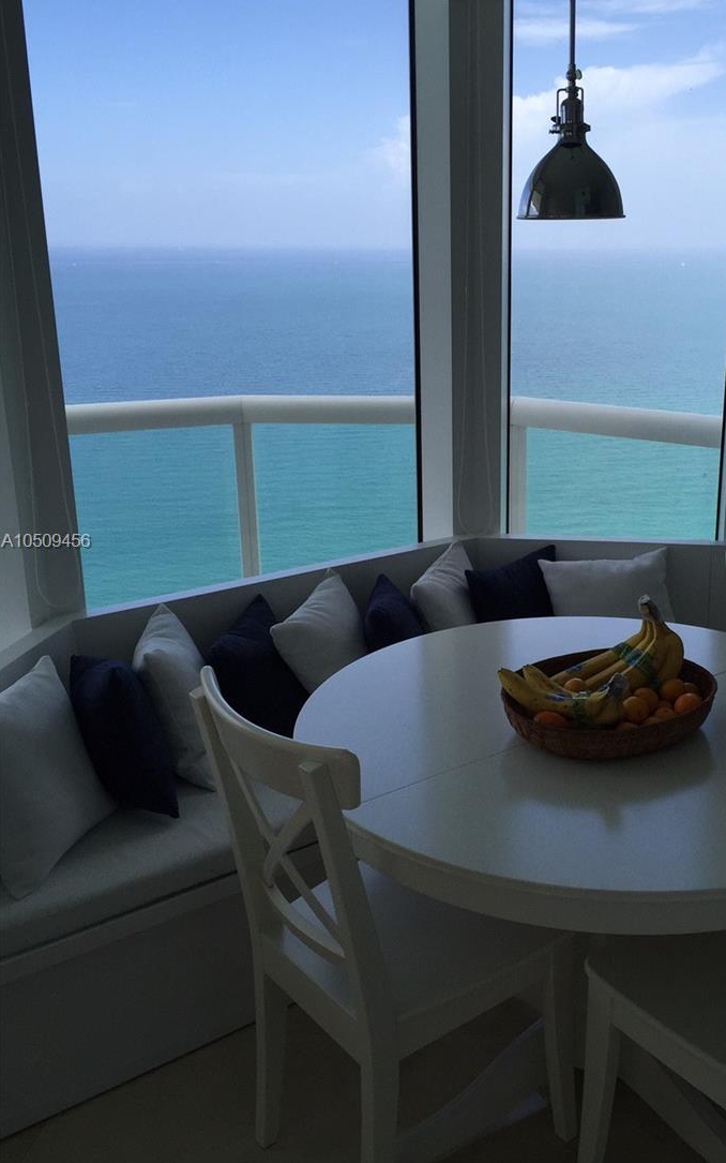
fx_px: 1076
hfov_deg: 36.9
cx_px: 480
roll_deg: +0.4
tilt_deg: -14.8
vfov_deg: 56.7
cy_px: 543
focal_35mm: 34
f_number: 2.2
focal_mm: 4.15
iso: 32
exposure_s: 1/694
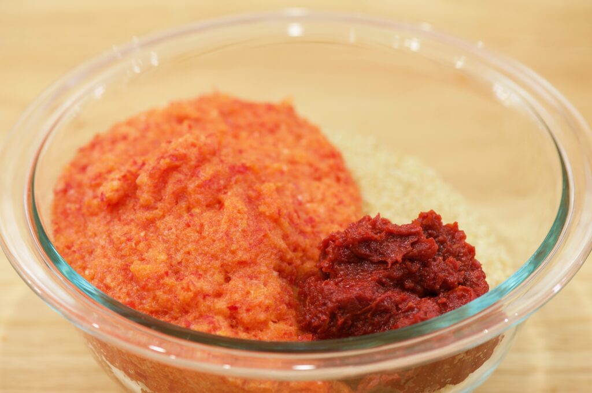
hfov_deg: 19.5
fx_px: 1725
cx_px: 296
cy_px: 196
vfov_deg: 13.0
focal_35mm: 105
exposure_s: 1/2
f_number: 6.3
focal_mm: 105
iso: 200
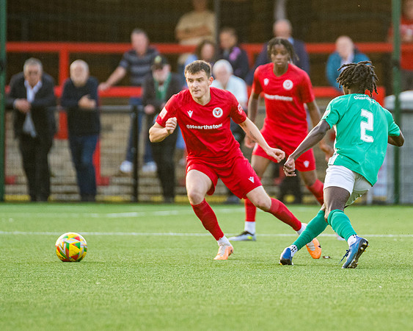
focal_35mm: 617
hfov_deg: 3.1
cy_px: 146
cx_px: 287
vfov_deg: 2.5
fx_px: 7535
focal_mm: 300
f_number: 2.8
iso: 1250
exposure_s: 1/1000
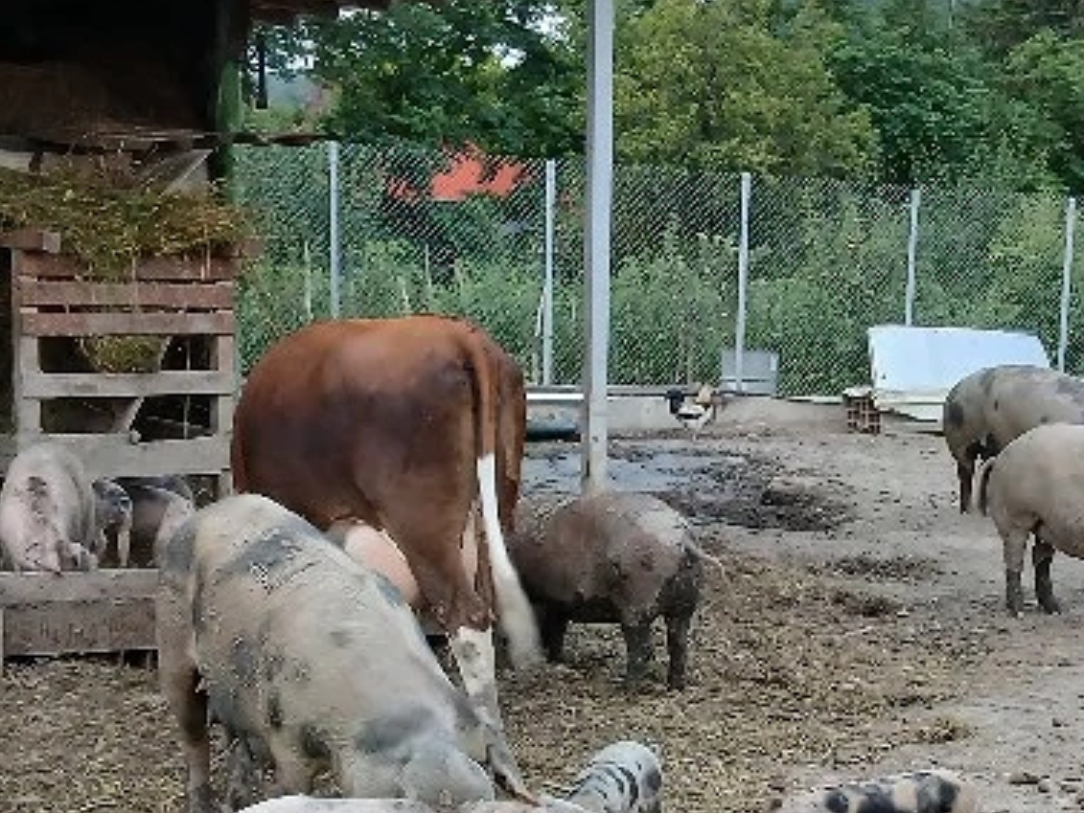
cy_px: 655
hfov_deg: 28.0
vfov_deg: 21.1
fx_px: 2161
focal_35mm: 69
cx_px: 699
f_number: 1.8
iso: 80
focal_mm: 3.98
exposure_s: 1/50.3
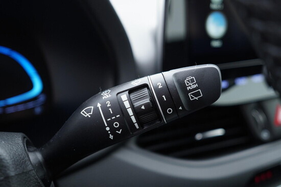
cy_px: 94
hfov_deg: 53.1
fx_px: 281
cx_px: 140
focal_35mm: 36
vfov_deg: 36.9
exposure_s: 1/40
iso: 250
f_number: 2.8
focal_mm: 24
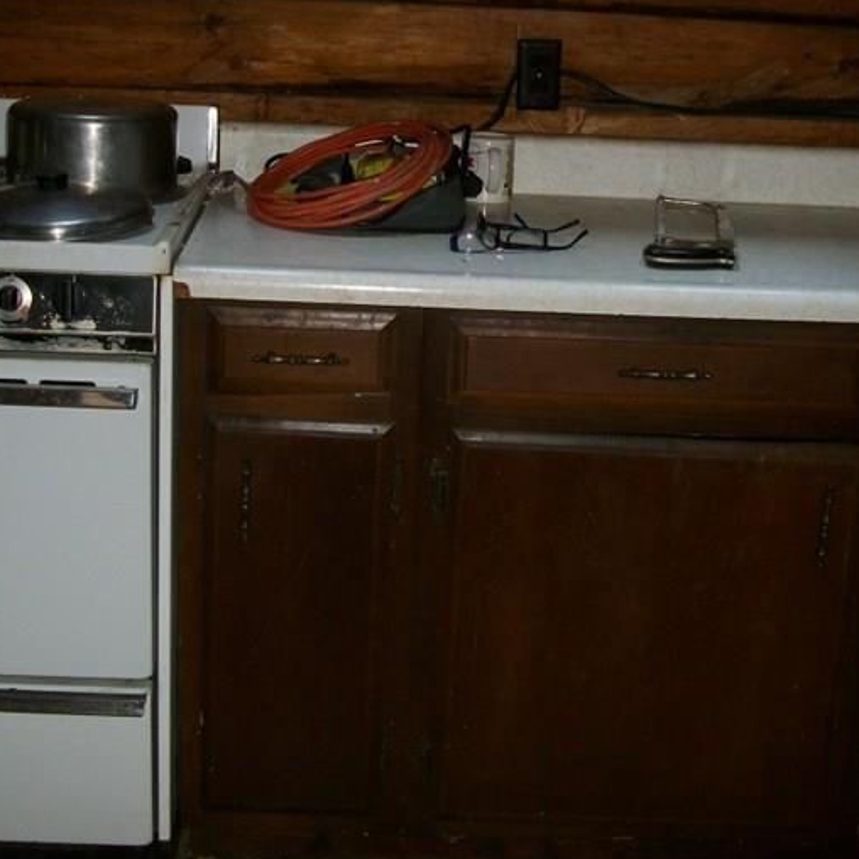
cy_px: 336
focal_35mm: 57
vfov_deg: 30.0
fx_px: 1600
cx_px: 450
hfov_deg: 30.0
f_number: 2.9
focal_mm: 5.7
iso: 80
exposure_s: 1/30
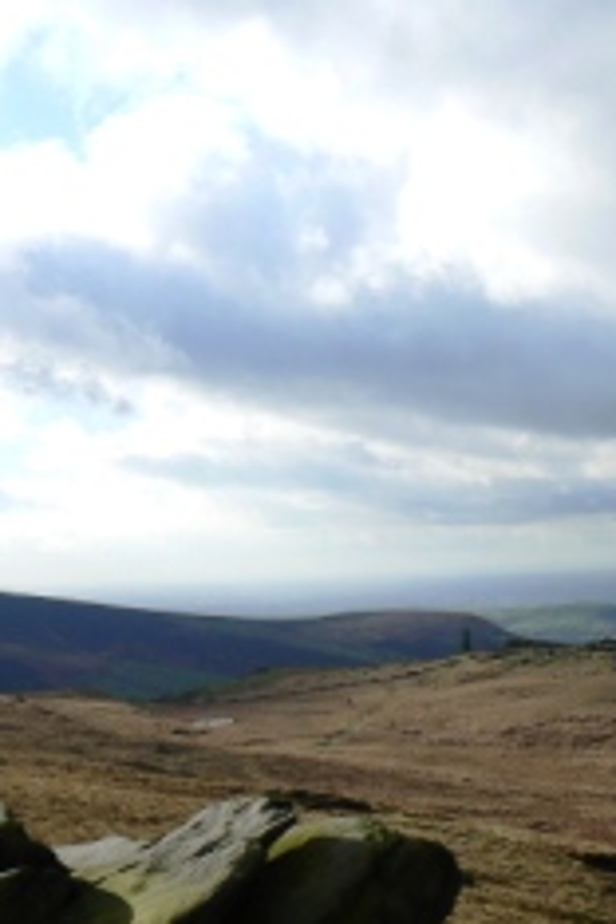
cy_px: 628
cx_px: 517
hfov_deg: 19.5
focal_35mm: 69
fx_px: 1771
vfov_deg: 29.0
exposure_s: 1/400
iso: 80
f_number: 6.3
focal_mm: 6
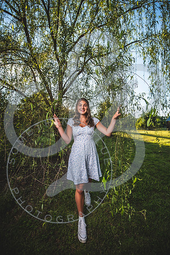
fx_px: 99
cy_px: 128
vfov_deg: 104.3
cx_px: 85
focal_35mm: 14
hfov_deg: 81.2
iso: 100
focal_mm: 14
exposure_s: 1/800
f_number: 2.8
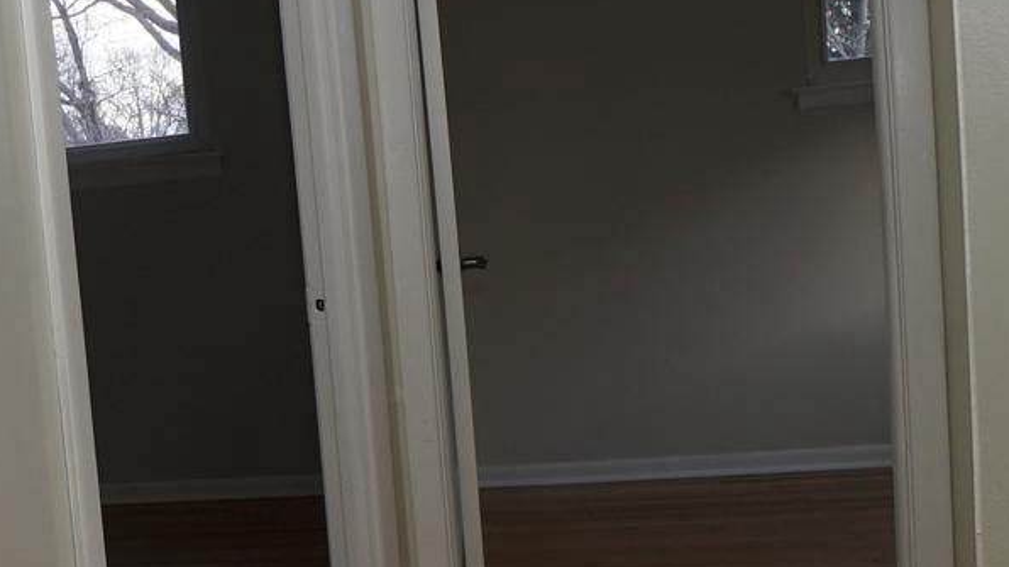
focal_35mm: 54
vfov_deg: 22.1
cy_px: 377
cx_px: 42
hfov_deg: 35.5
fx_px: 1444
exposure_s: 1/160
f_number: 4
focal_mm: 10
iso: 320
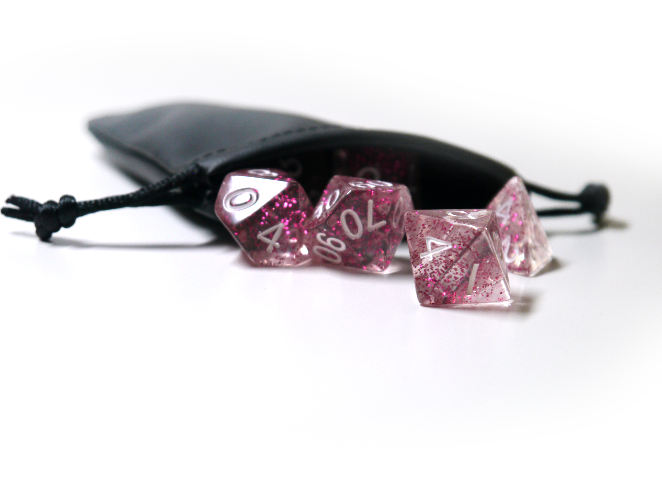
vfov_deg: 20.5
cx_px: 331
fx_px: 1378
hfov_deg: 27.0
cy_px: 248
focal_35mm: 72
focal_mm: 36
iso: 250
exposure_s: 1/80
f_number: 5.3
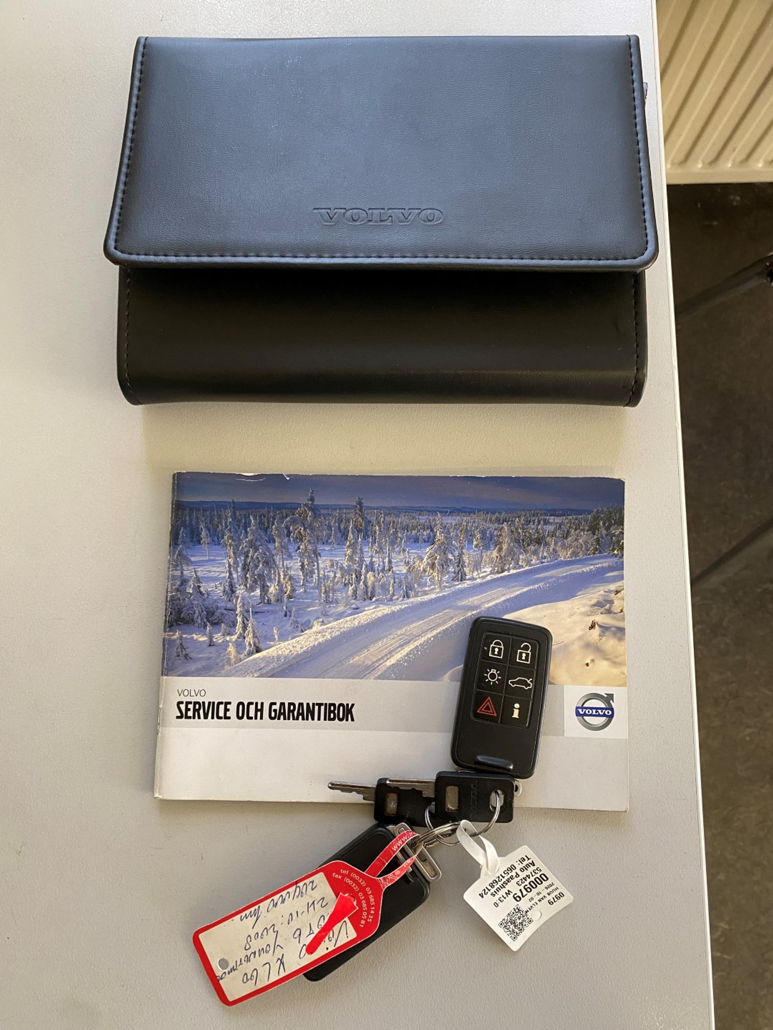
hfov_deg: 53.1
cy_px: 515
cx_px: 386
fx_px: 774
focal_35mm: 26
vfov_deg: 67.3
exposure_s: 1/50
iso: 160
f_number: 1.8
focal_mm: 4.25
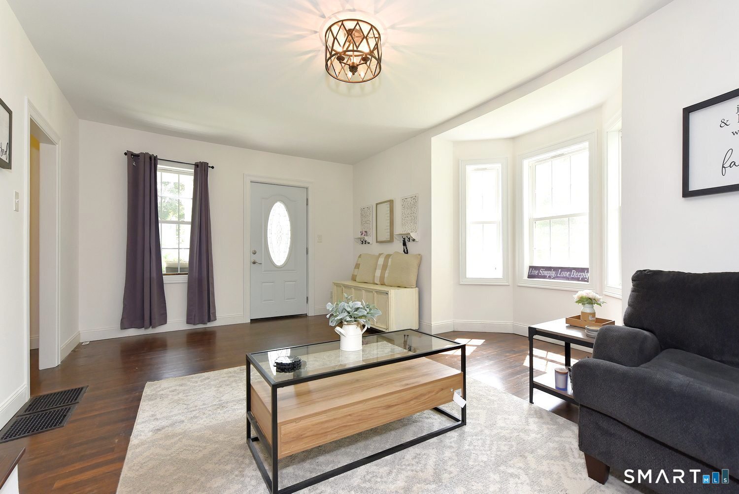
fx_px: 288
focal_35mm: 14
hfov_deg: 104.2
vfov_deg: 81.3
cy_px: 247
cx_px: 370
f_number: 6.3
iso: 640
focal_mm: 14
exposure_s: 1/100
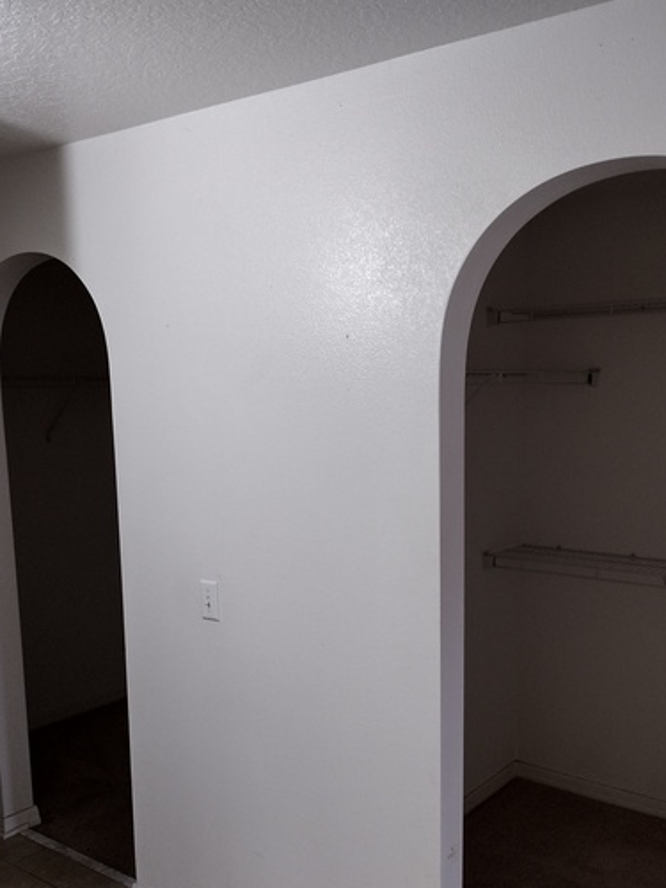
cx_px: 368
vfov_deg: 51.0
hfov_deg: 39.6
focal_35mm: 36
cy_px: 537
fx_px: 924
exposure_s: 1/40
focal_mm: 4.71
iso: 434
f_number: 1.7
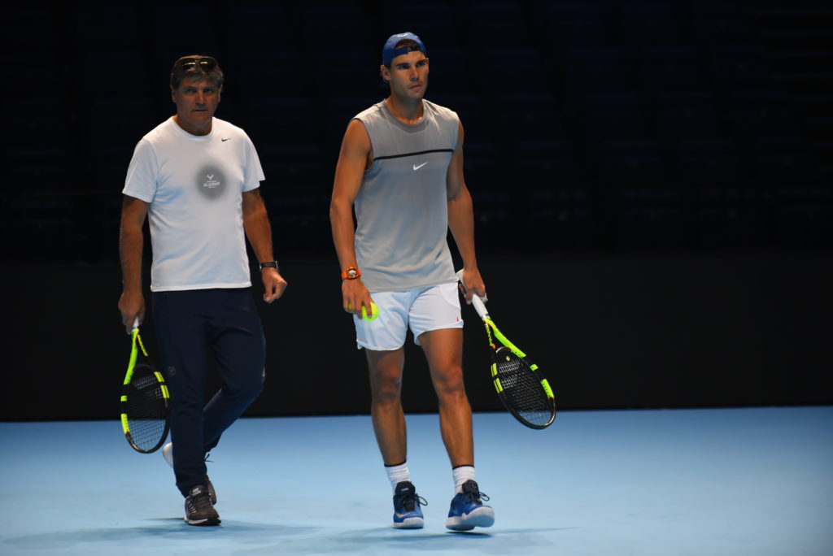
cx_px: 416
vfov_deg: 6.9
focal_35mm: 200
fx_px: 4630
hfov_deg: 10.3
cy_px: 278
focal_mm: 200
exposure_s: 1/1000
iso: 1600
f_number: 2.8
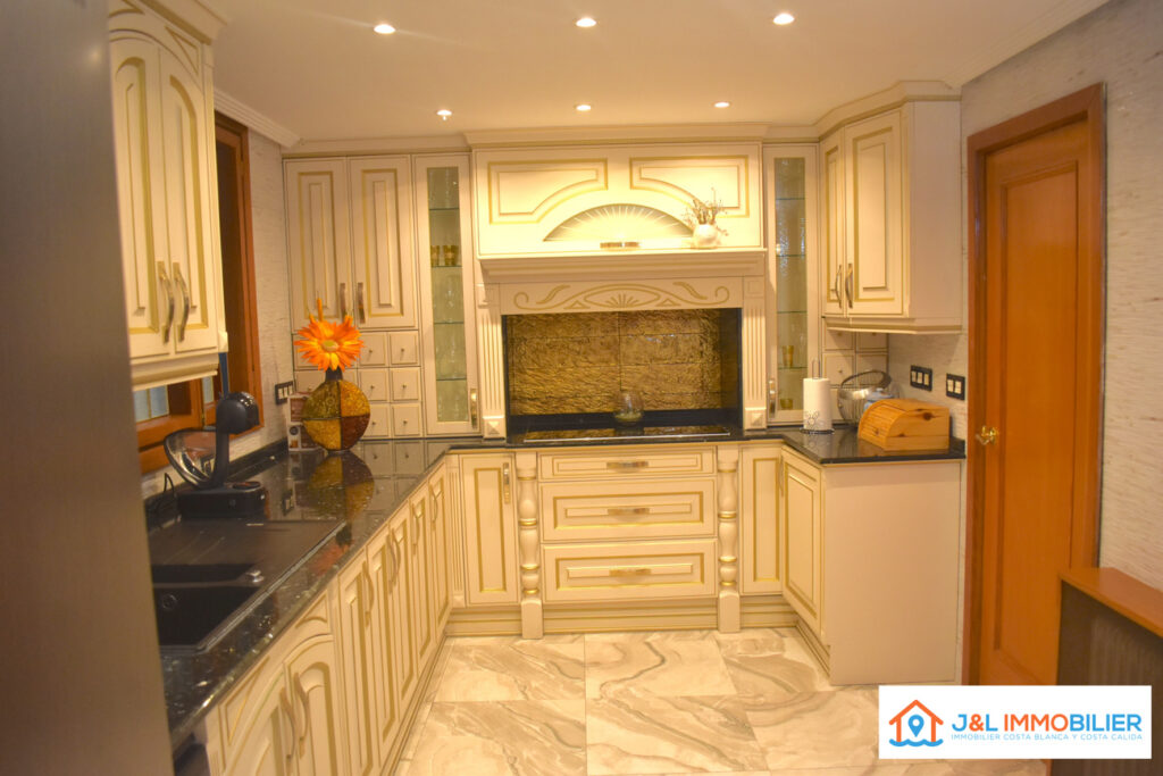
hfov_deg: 67.4
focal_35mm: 27
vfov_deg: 47.9
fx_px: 872
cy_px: 388
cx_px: 582
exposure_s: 1/160
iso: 800
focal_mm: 18
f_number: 3.5
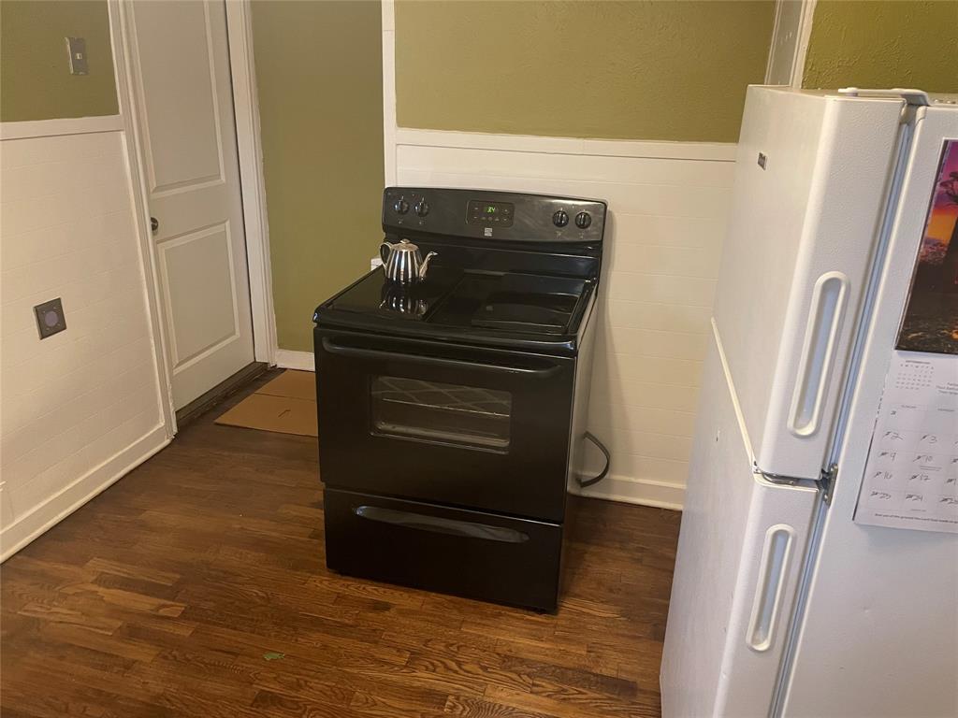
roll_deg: -0.3
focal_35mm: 26
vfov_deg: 53.1
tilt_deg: -22.1
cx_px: 479
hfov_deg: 67.3
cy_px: 359
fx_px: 720
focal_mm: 4.2
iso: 320
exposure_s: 1/60
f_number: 1.6
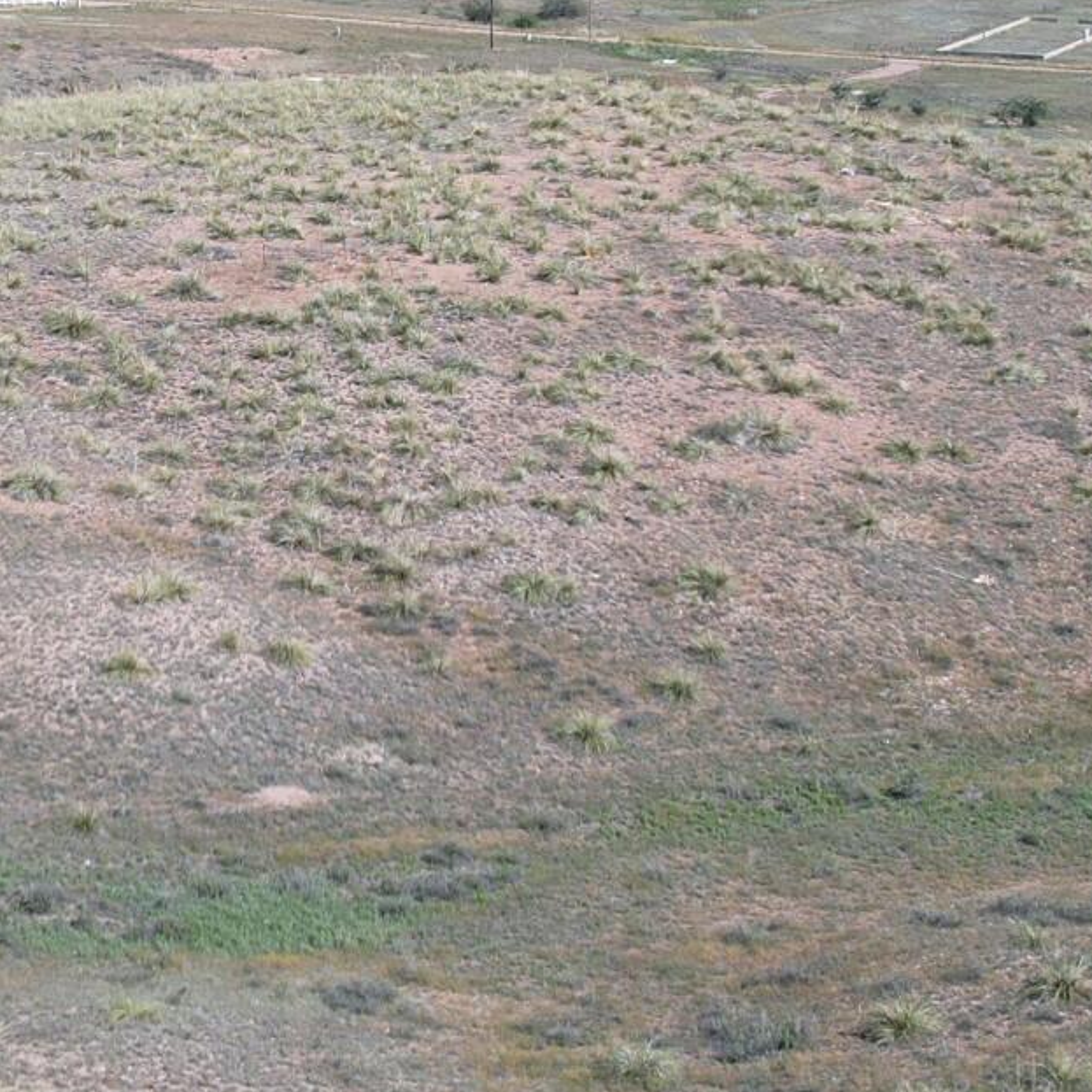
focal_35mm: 90
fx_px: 3212
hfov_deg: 19.1
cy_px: 280
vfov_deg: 19.2
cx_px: 242
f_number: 2.8
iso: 100
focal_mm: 8.38
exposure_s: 1/1500
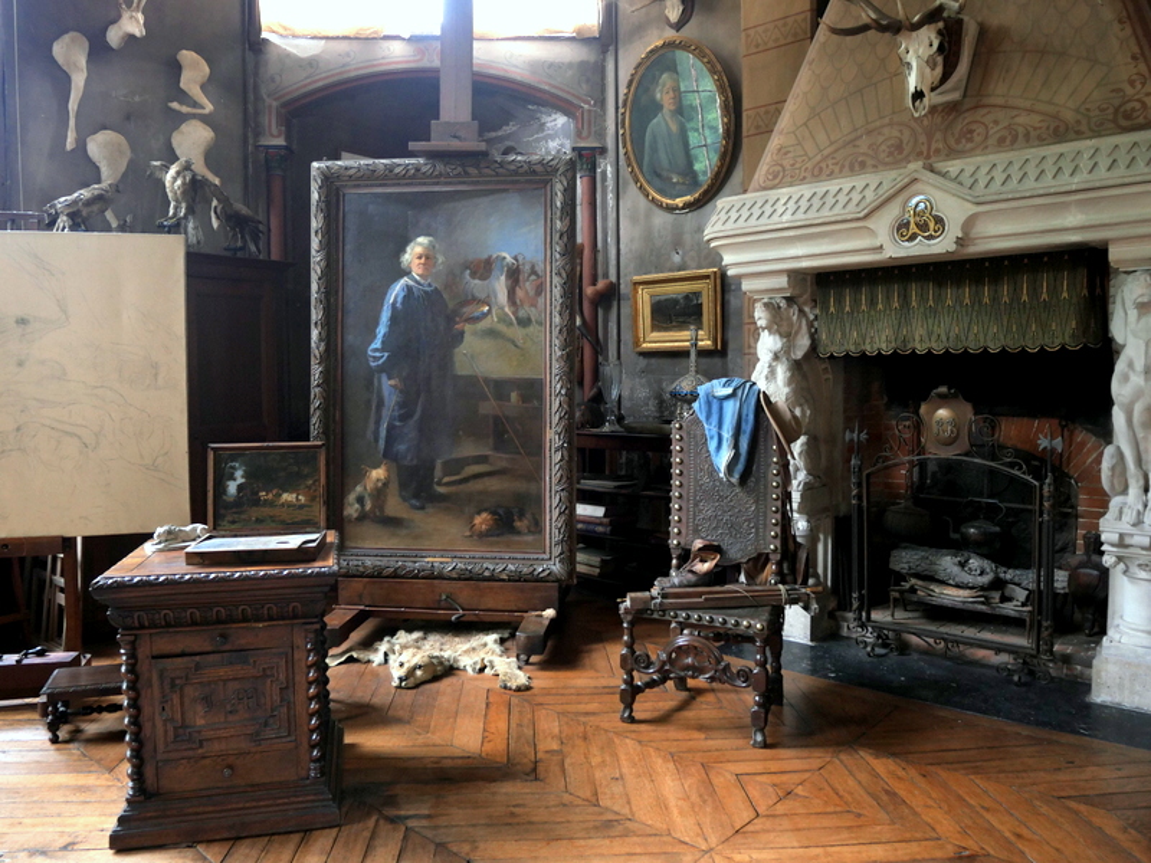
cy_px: 432
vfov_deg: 56.8
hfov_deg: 71.6
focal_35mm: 24
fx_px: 798
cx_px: 576
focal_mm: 12
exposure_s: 1/60
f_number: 3.5
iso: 500
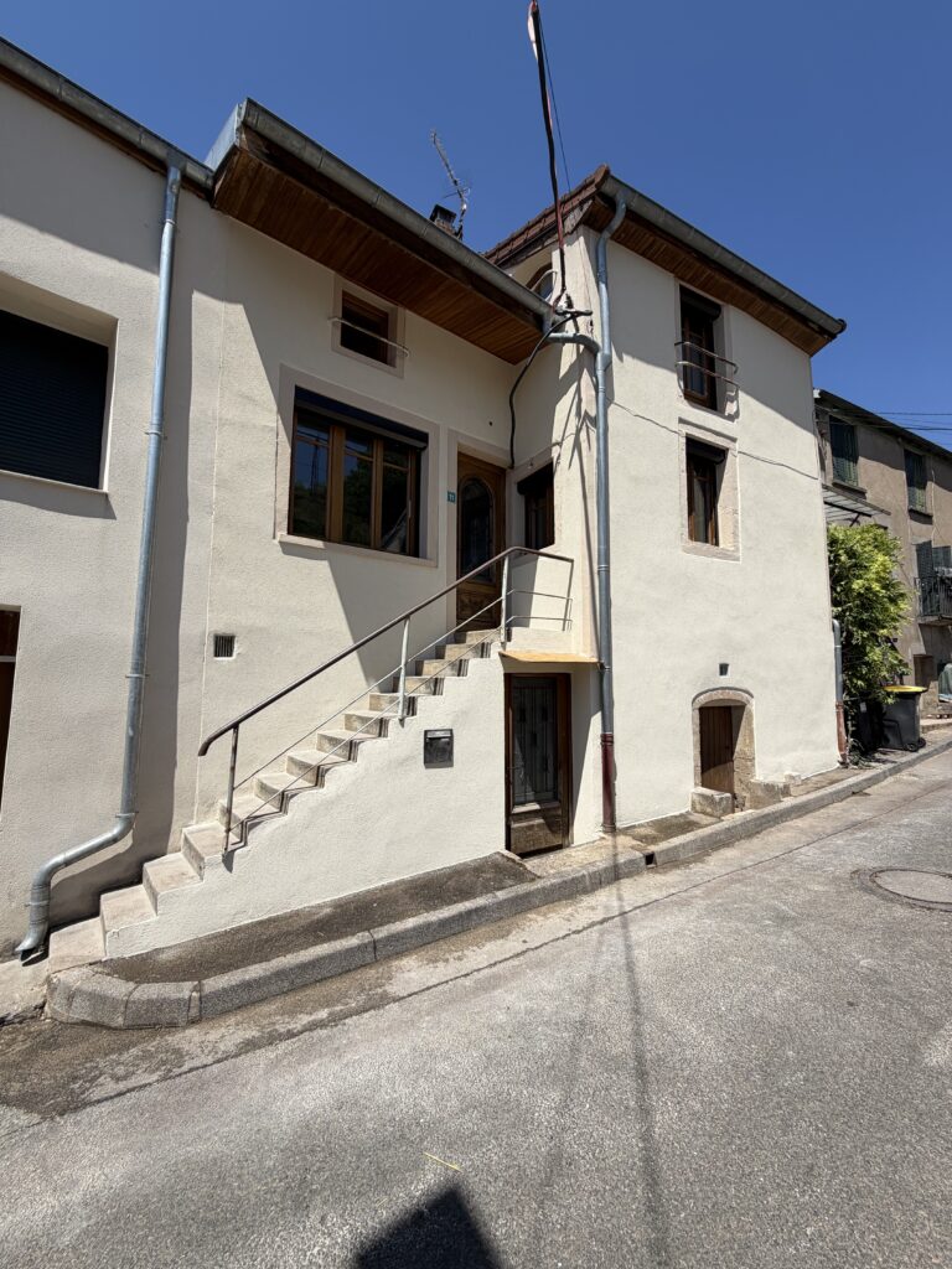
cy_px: 634
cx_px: 476
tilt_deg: +5.2
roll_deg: -1.4
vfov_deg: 102.1
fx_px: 513
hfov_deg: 85.7
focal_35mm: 14
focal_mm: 2.22
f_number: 2.2
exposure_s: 1/970
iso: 20
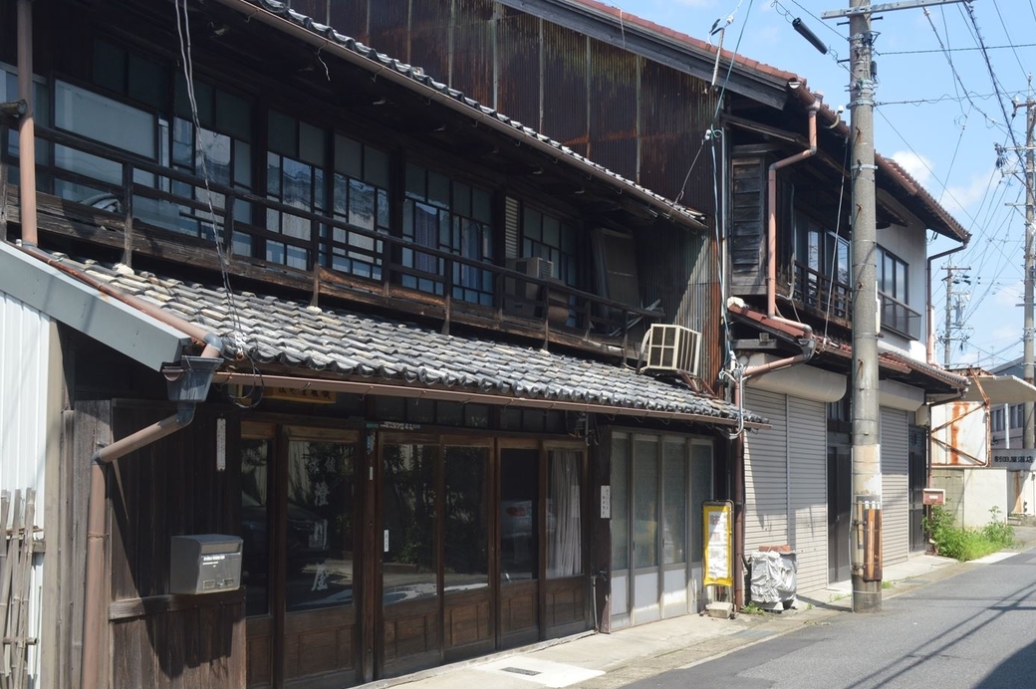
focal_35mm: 45
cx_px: 556
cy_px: 373
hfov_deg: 43.6
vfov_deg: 29.8
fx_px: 1294
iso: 400
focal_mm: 26
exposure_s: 1/320
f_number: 9
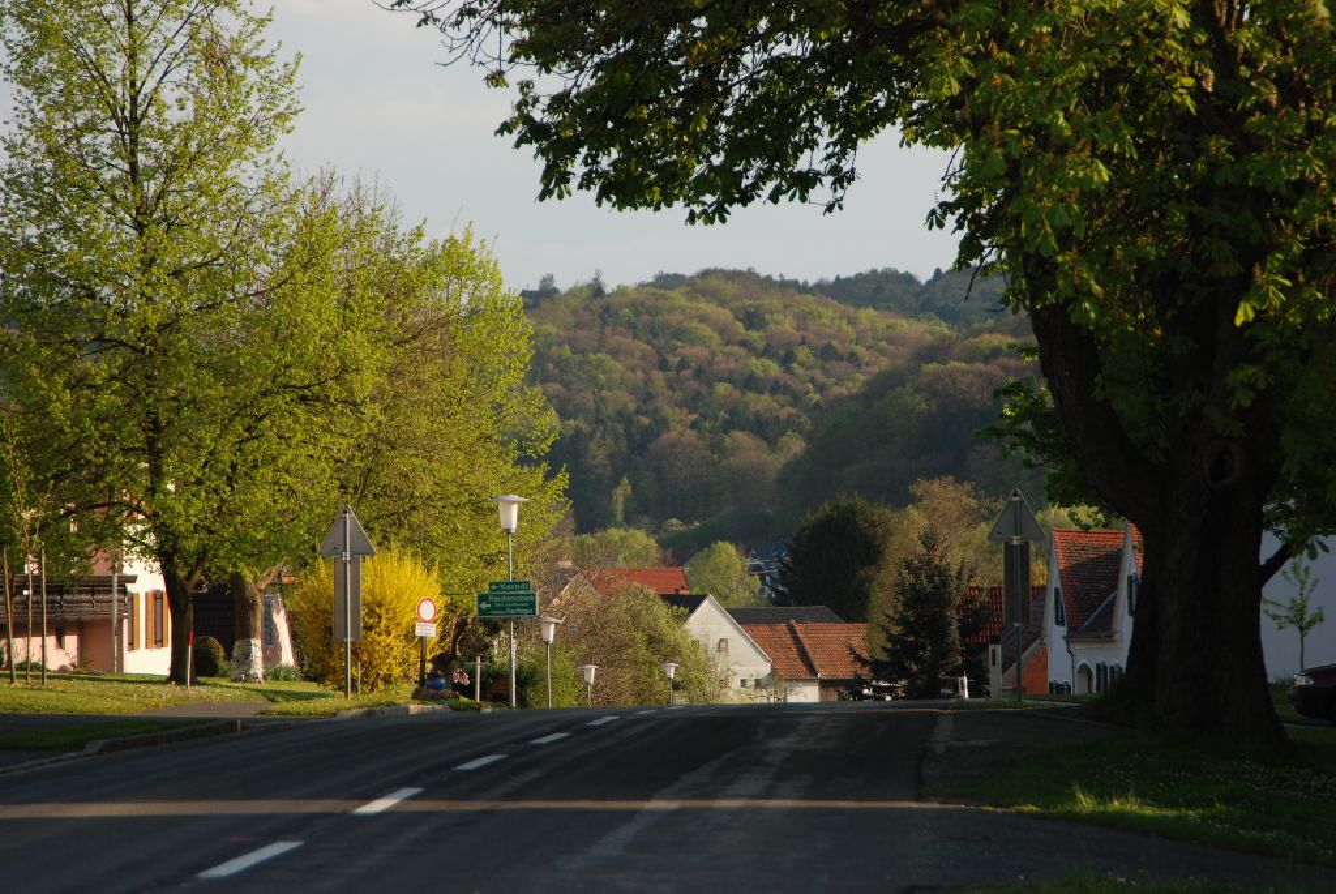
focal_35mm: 150
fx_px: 5572
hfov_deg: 13.7
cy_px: 447
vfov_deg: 9.2
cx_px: 668
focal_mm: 100
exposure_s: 1/200
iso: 100
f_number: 5.6
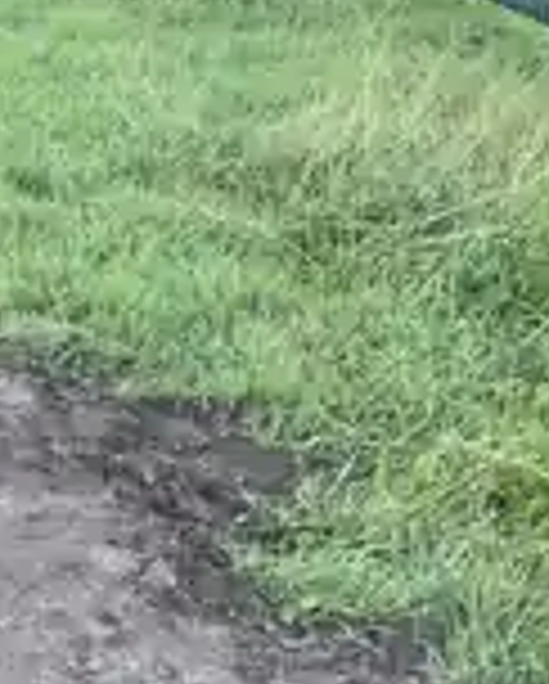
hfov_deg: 15.5
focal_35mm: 93
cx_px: -241
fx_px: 1885
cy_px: 320
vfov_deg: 20.6
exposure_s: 1/122
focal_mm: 3
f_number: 1.8
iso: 50
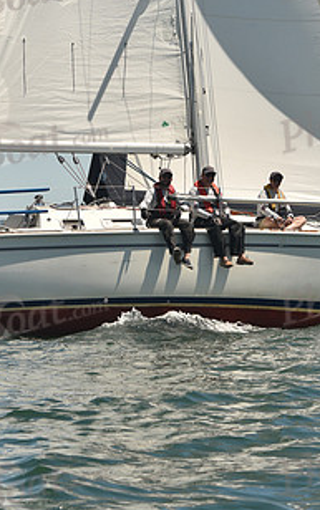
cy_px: 219
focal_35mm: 165
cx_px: 196
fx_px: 2298
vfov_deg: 12.7
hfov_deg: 8.0
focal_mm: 86
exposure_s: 1/800
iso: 250
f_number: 7.1
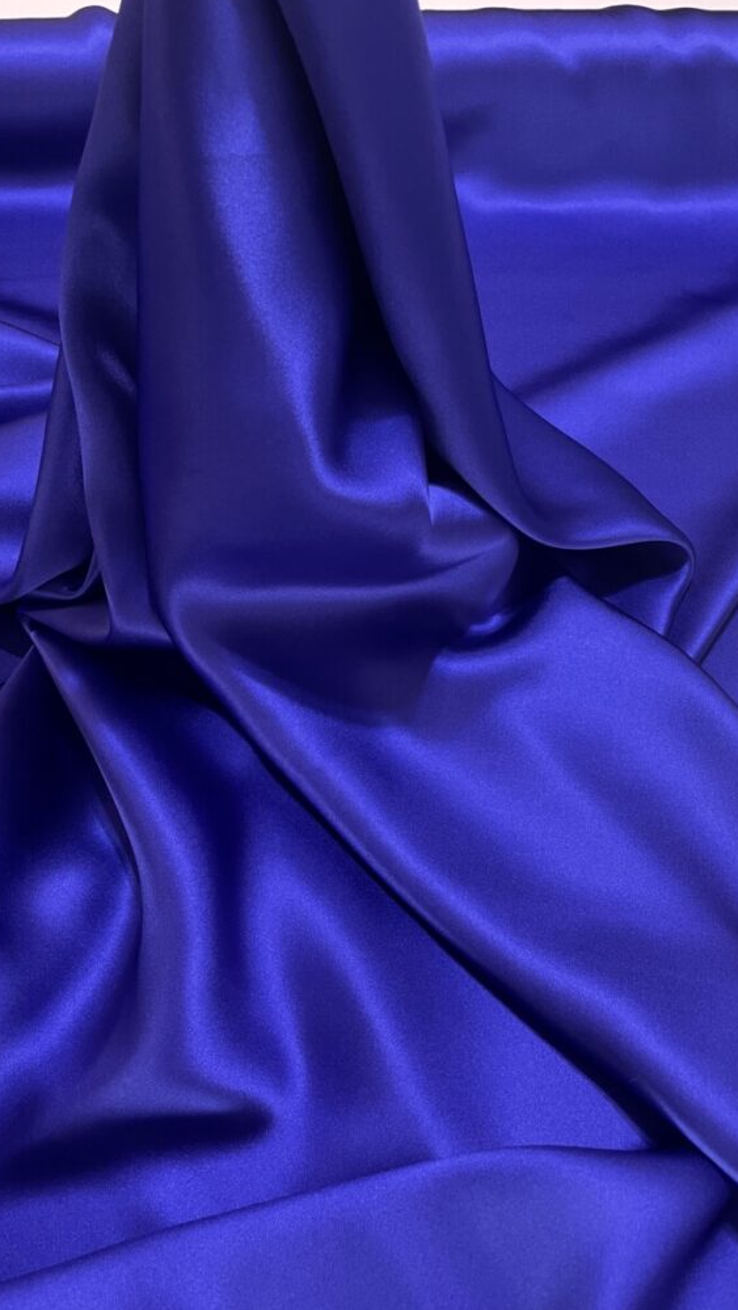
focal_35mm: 29
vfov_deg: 66.1
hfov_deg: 40.0
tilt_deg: -55.7
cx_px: 282
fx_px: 1008
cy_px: 655
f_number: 1.6
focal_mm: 4.2
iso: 400
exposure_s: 1/33
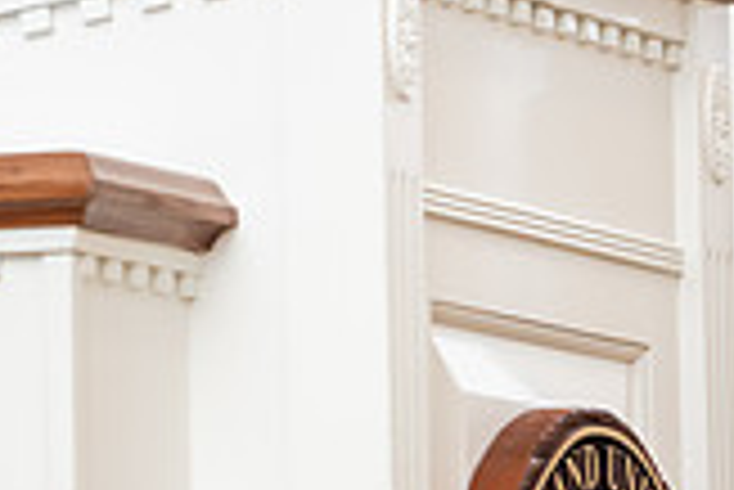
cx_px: -374
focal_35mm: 445
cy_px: -124
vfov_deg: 3.1
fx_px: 9081
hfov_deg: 4.6
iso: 1250
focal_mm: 125
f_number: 3.5
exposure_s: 1/200
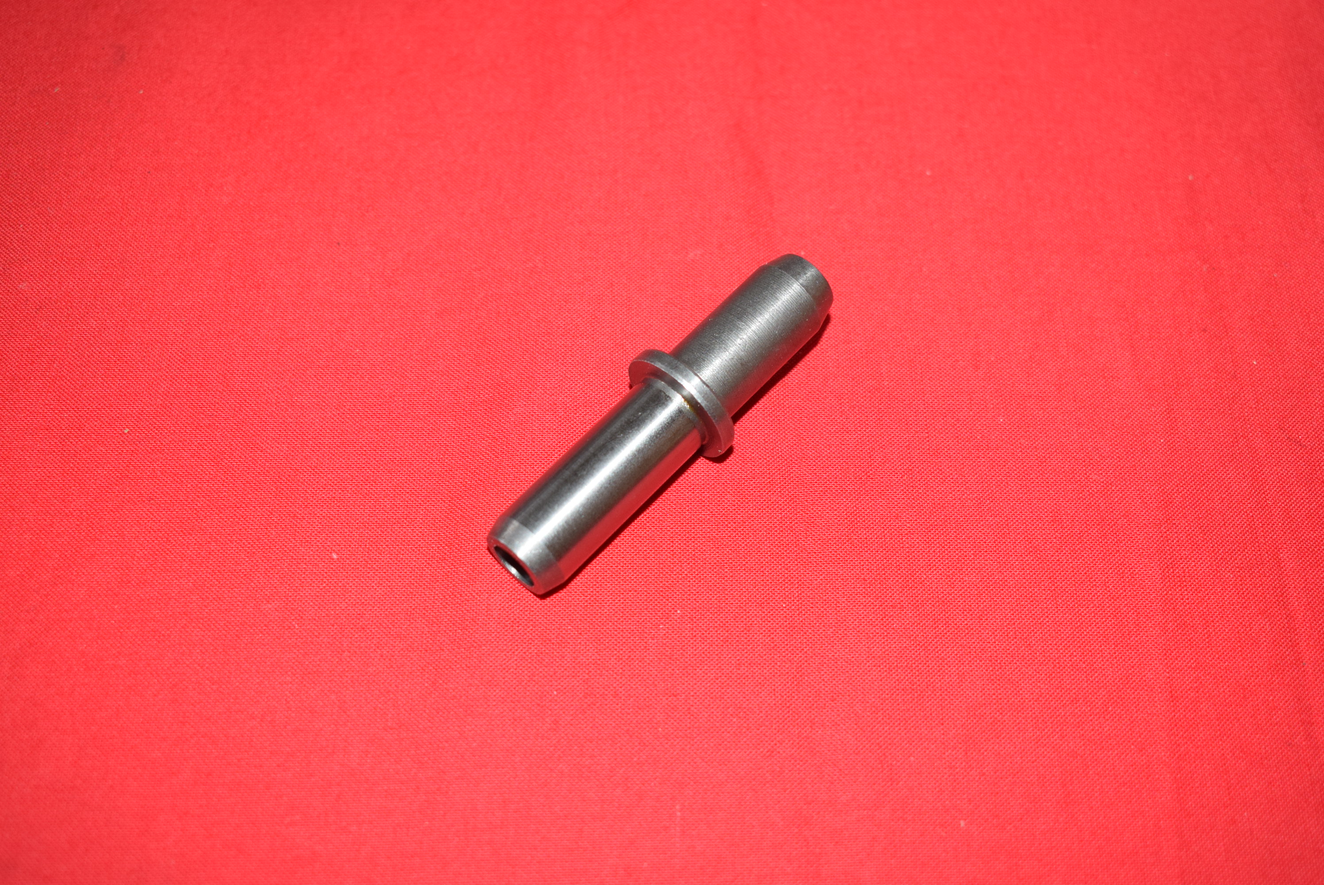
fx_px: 1711
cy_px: 442
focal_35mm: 46
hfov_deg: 42.3
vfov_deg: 29.0
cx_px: 662
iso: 800
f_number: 5.6
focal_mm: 31
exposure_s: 1/160
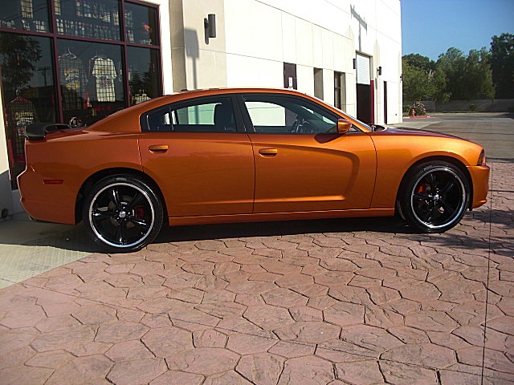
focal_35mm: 36
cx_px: 257
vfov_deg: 39.7
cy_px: 192
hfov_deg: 51.4
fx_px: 535
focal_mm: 6.3
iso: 50
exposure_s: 1/125
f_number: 7.9
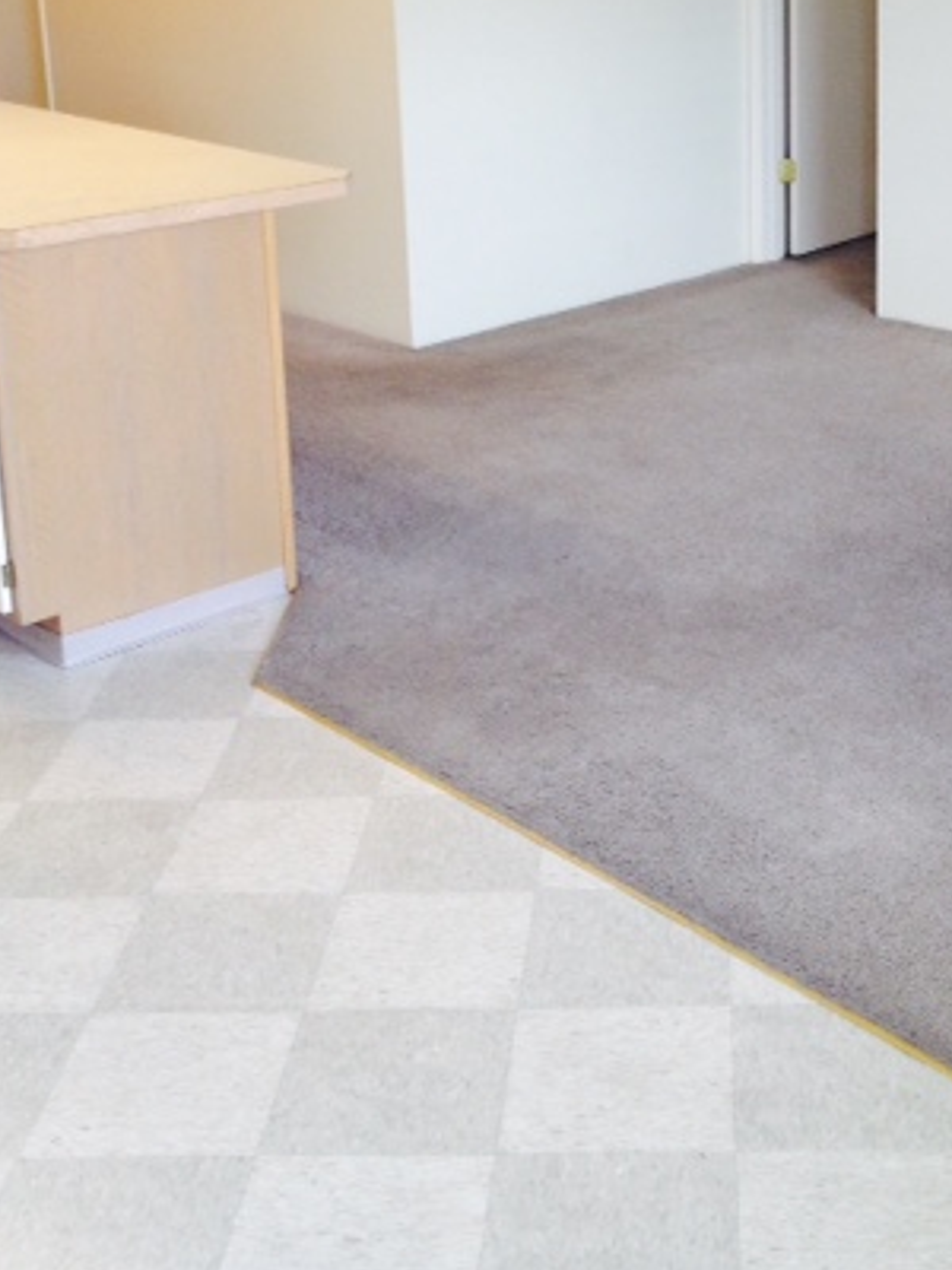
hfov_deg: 25.9
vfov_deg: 33.5
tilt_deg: -13.2
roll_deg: +1.7
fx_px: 2053
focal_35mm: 56
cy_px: 286
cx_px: 685
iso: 50
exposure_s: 1/60
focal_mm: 4.28
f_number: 2.4
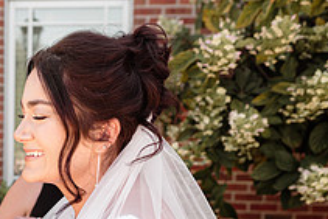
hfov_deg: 28.7
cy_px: 176
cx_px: 5
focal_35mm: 66
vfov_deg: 20.4
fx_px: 602
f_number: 2.8
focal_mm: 24
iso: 250
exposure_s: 1/640
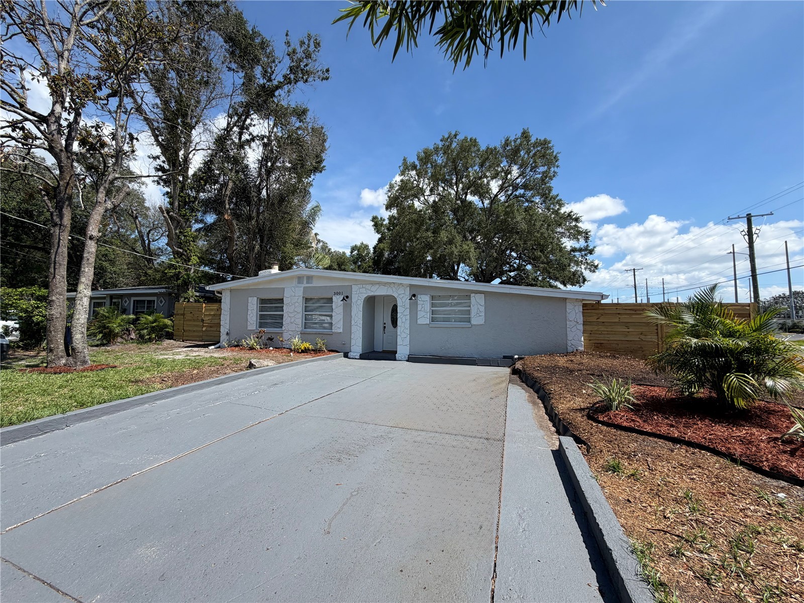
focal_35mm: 14
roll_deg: -0.2
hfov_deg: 102.1
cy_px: 302
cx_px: 402
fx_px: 325
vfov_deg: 85.7
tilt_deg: +5.1
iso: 20
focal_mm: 2.22
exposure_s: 1/876
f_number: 2.2
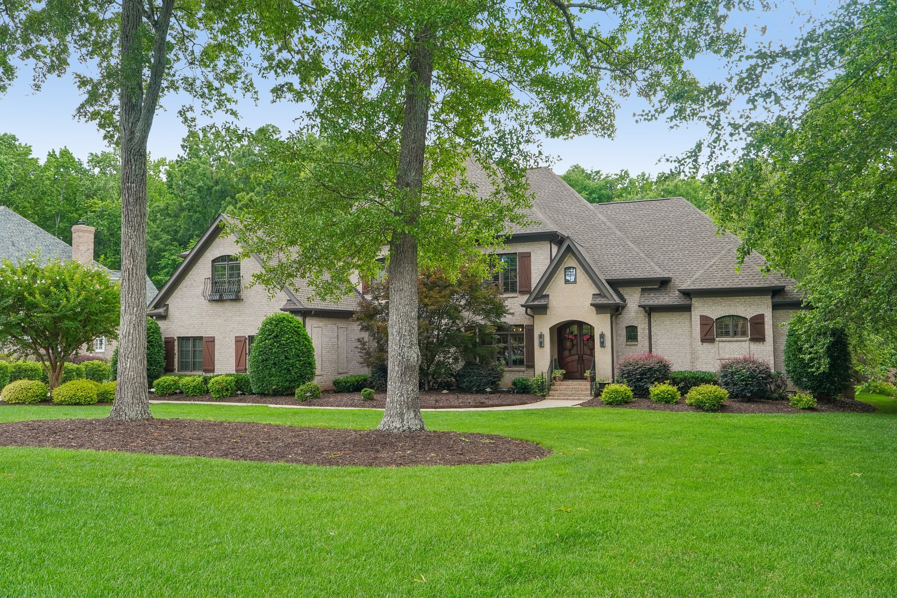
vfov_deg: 43.6
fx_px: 747
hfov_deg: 61.9
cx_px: 448
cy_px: 299
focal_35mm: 30
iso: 250
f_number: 8
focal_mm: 20
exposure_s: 1/30
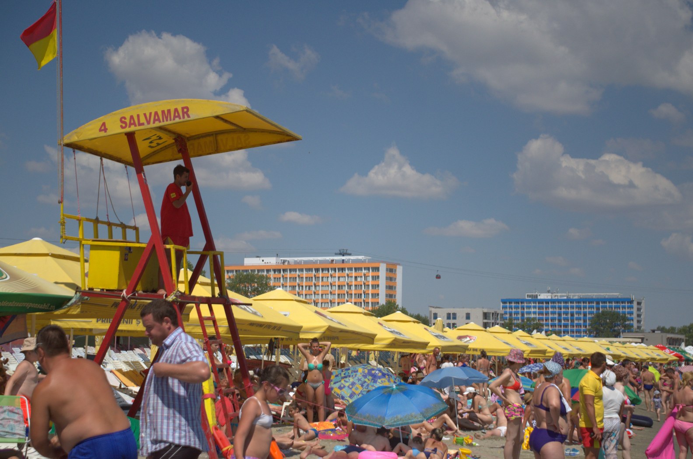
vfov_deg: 18.1
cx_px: 346
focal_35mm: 75
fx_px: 1441
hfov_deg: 27.0
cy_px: 230
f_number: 4.5
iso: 125
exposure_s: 1/8000
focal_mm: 50
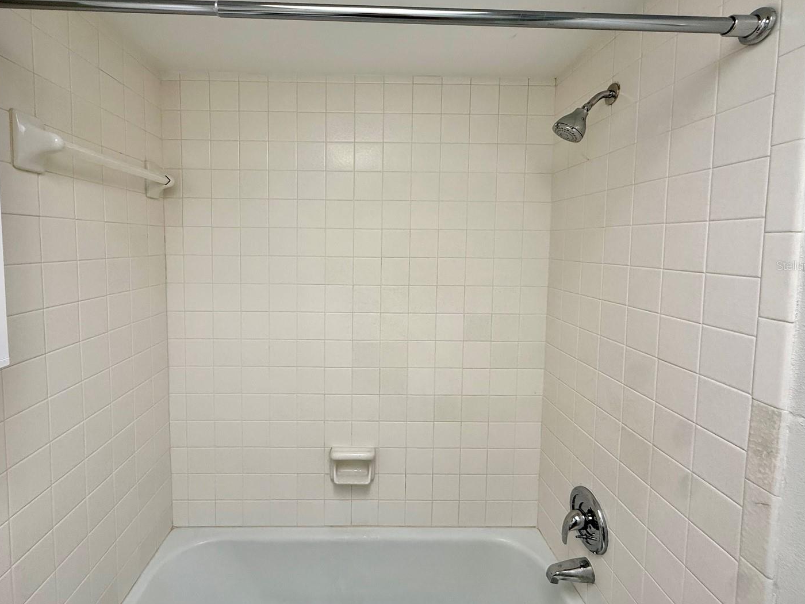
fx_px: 372
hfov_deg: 94.3
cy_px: 265
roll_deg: -0.5
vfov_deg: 77.8
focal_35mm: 16
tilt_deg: -3.1
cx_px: 371
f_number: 2.2
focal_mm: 2.22
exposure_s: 1/120
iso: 125
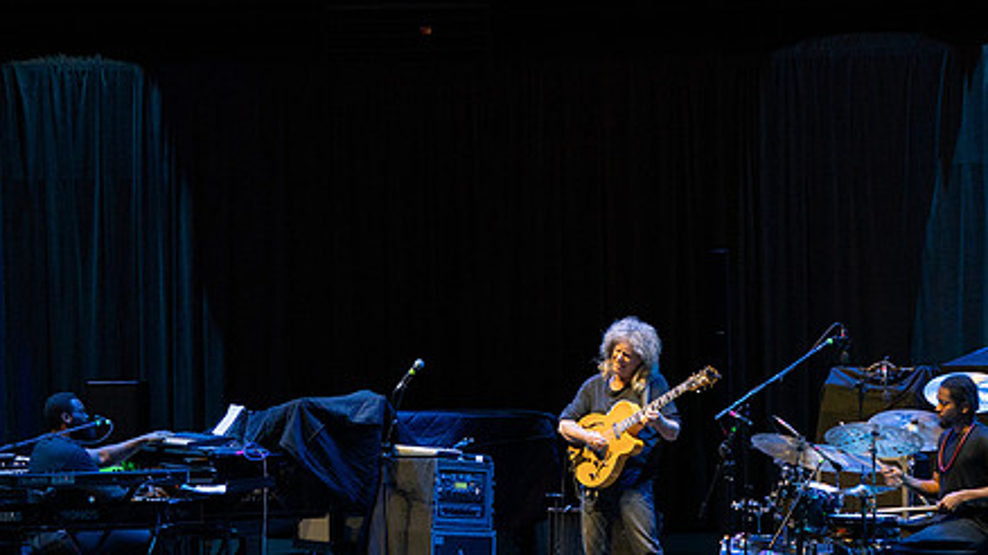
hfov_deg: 14.1
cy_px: 428
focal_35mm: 152
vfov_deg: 8.0
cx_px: 585
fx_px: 3981
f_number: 7.1
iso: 3200
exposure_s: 1/320
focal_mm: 109
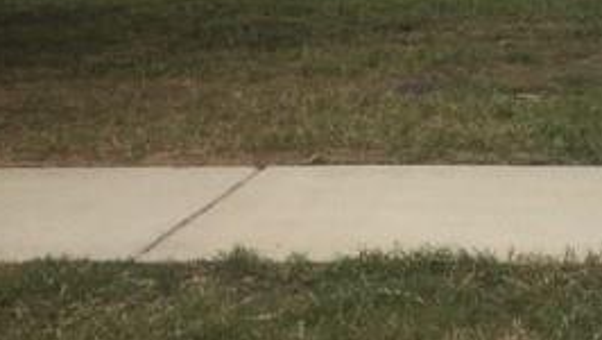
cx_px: 638
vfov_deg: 15.0
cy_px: -129
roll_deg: -0.2
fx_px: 1214
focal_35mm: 76
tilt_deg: +2.1
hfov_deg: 26.0
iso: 25
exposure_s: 1/1508
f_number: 2.2
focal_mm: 4.15
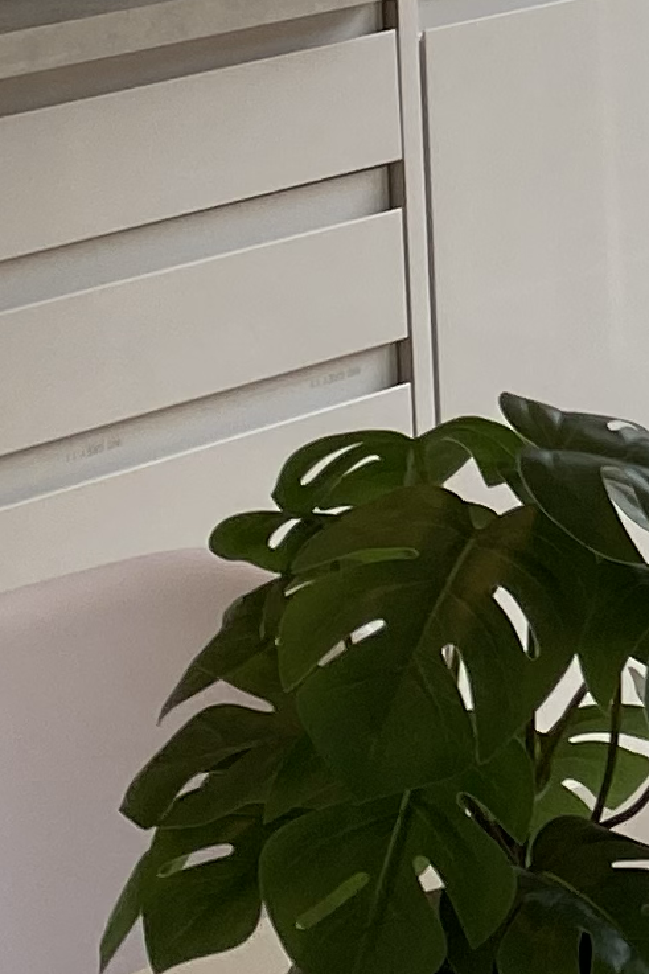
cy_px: -518
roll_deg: +1.5
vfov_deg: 13.1
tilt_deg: -2.5
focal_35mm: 148
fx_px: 4004
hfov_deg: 8.1
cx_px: 1832
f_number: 1.8
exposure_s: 1/295
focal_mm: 4.25
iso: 32
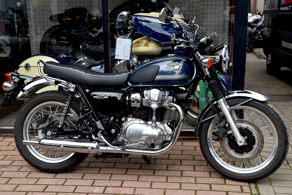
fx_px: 422
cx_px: 146
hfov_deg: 38.2
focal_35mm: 52
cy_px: 98
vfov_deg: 26.0
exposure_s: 1/125
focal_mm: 52
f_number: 5.6
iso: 100
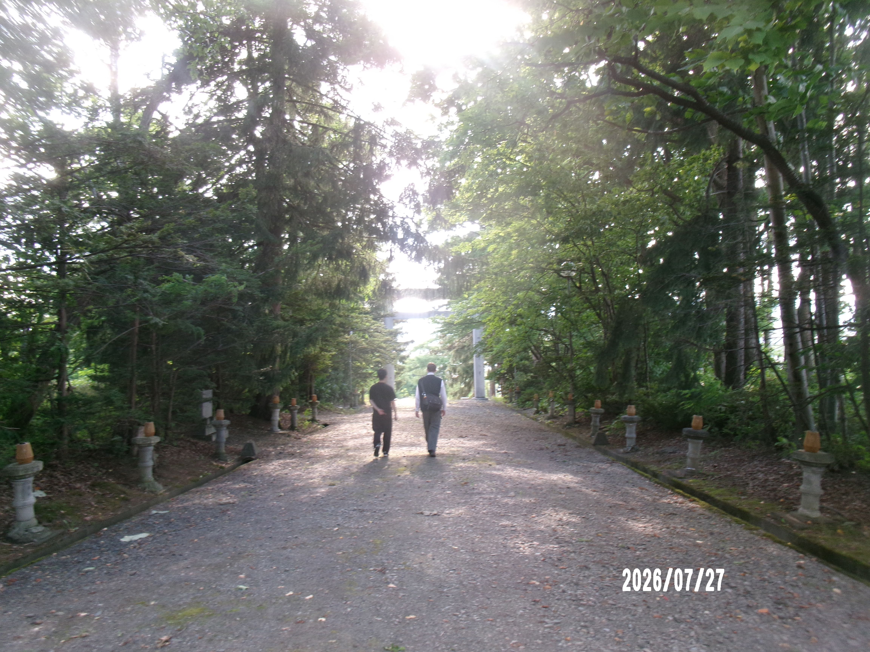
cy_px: 326
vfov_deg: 49.7
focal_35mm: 28
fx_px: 704
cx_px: 435
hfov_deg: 63.4
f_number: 3.9
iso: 132
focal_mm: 5.1
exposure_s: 1/34
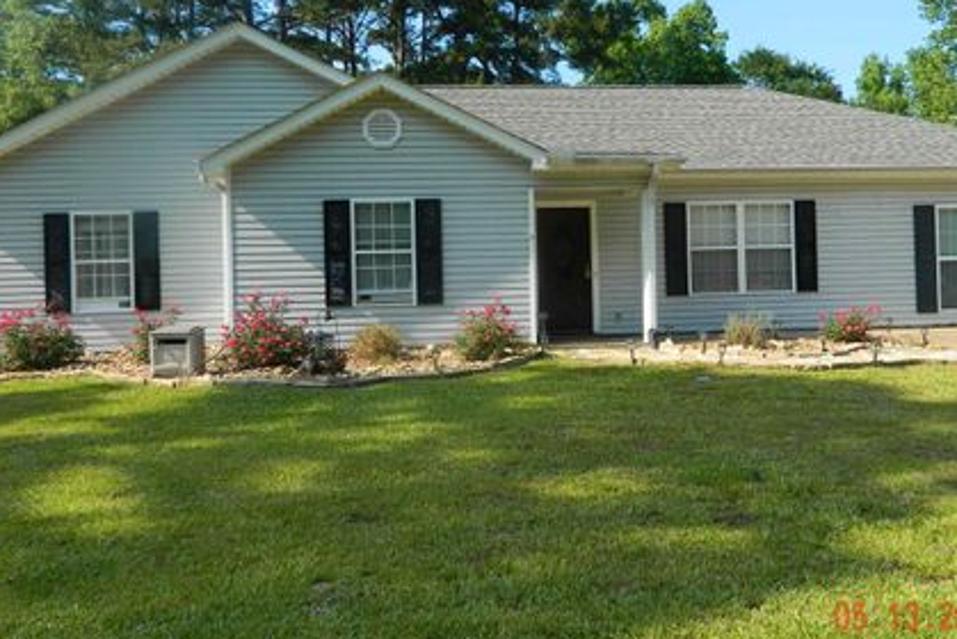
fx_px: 825
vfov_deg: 42.3
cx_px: 507
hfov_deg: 60.2
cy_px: 277
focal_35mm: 31
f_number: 3.1
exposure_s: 1/500
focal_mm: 4.5
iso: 80
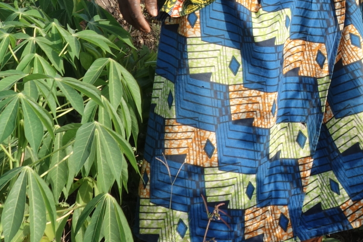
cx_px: 431
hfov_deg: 12.5
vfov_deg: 8.3
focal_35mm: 160
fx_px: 1613
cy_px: -170
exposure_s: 1/250
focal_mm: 17.4
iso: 125
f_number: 5.6
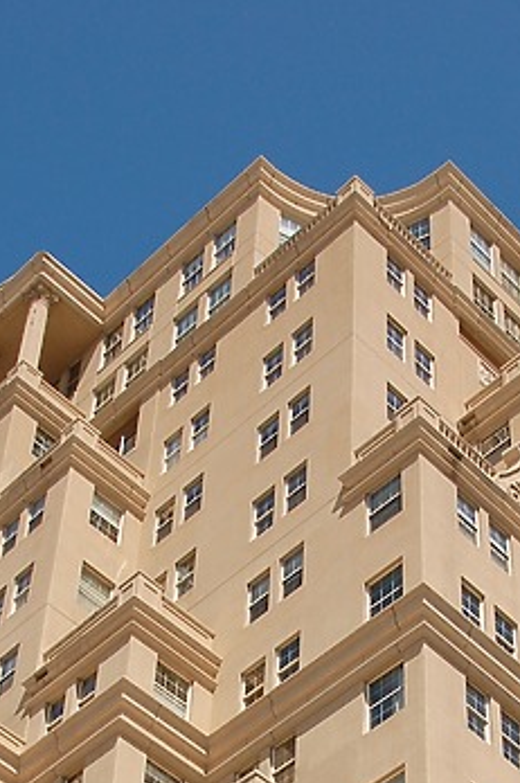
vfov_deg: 20.8
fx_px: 2021
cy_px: 886
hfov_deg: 14.6
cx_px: 326
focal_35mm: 93
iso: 200
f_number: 10
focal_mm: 24
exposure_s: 1/320
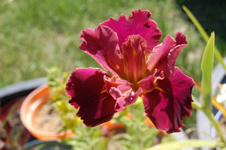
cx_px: 113
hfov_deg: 35.1
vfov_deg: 23.7
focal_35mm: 57
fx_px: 358
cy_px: 75
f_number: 8
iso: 200
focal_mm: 38
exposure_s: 1/250
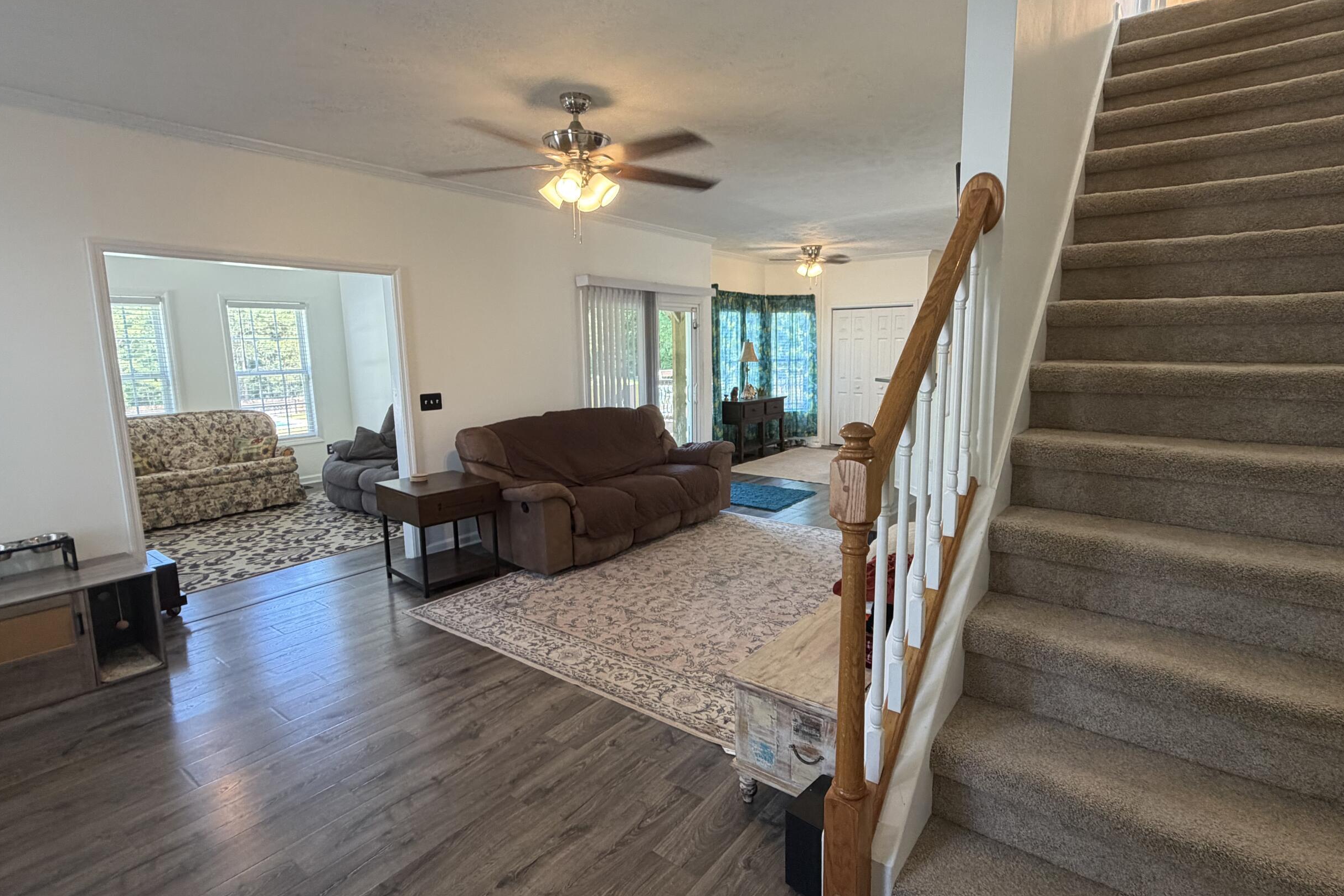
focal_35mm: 18
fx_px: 672
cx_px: 702
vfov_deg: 67.4
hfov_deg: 89.9
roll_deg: +2.1
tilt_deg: -7.1
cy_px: 442
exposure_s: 1/60
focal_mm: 2.22
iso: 200
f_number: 2.2
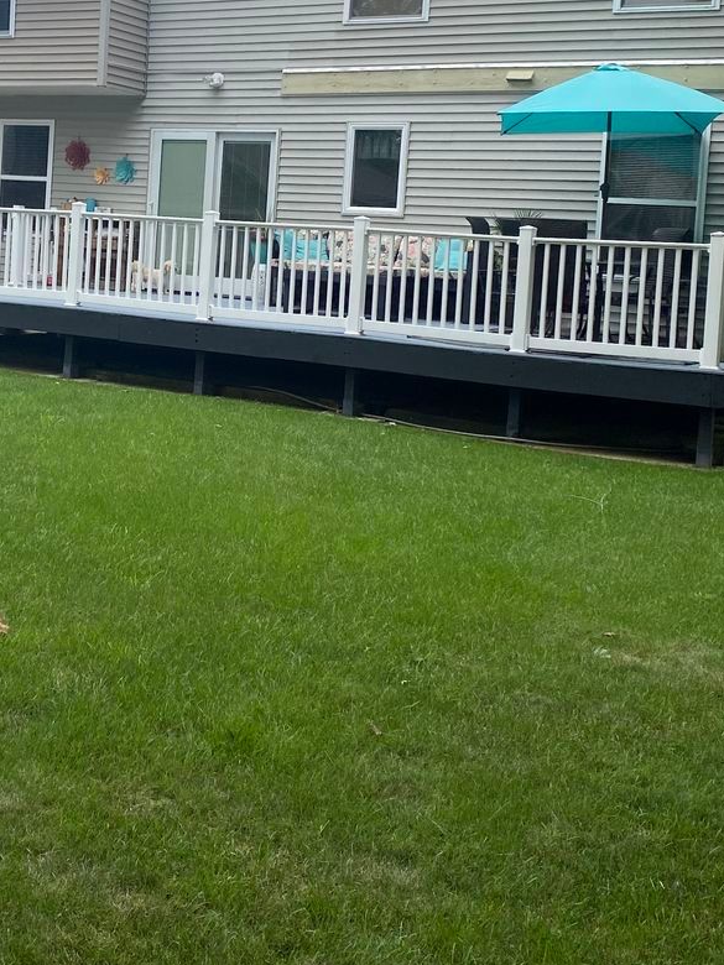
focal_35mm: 50
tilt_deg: -2.3
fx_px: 1394
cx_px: 159
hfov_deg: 28.6
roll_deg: -2.1
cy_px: 293
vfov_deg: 37.6
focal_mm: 4.25
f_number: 1.8
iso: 32
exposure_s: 1/1245
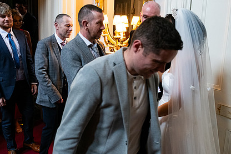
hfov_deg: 49.5
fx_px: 250
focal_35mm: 39
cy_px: 67
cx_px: 110
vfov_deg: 34.2
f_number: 3.5
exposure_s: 1/160
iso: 1600
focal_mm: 28
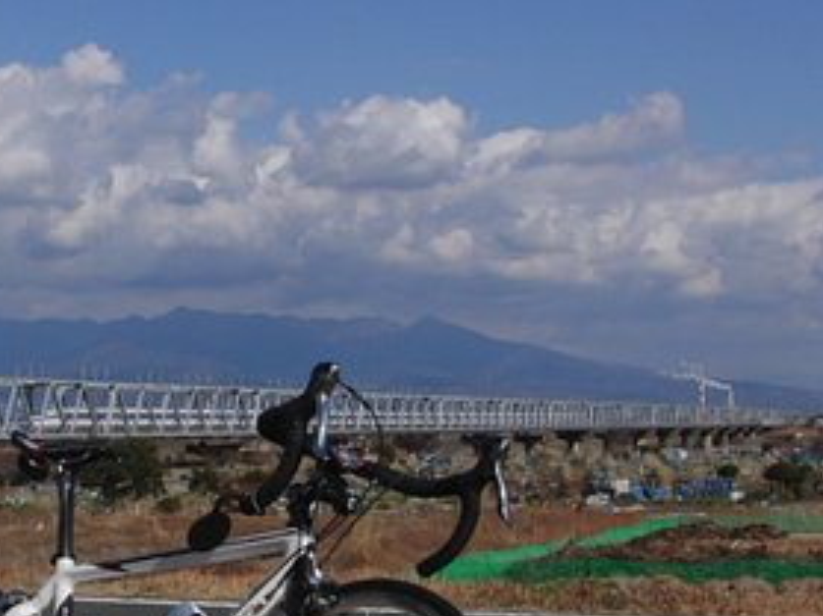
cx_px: 263
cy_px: 469
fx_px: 1877
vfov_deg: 18.5
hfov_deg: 24.6
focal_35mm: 79
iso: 100
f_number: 8.8
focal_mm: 7.54
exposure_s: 1/400
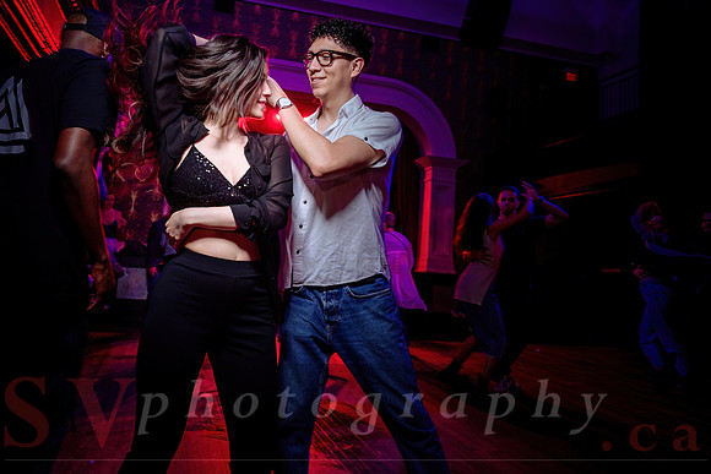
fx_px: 546
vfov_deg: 46.8
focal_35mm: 28
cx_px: 331
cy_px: 201
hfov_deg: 66.1
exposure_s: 1/60
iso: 1000
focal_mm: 24
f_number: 3.2
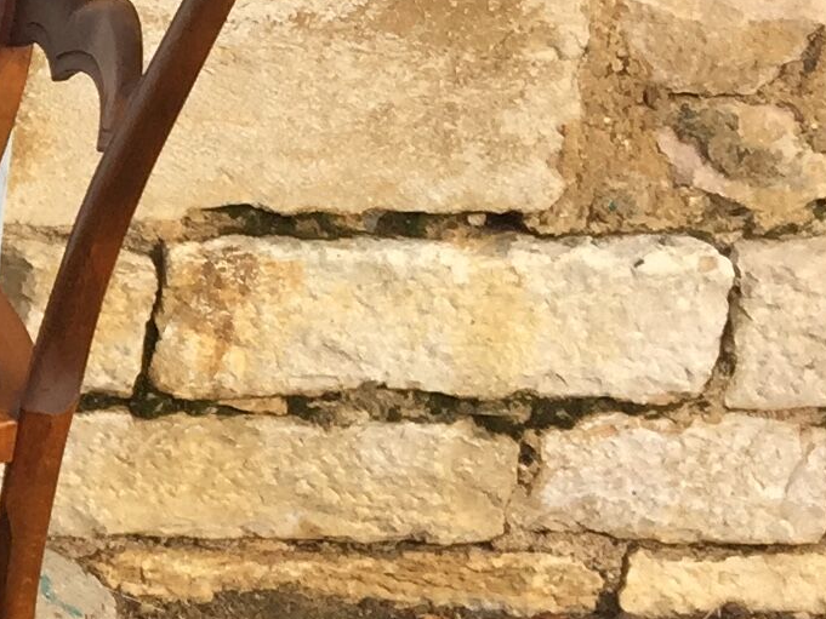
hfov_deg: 11.9
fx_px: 3317
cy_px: 342
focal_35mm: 139
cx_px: -1060
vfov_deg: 10.7
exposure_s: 1/942
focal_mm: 4.15
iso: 32
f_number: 2.2
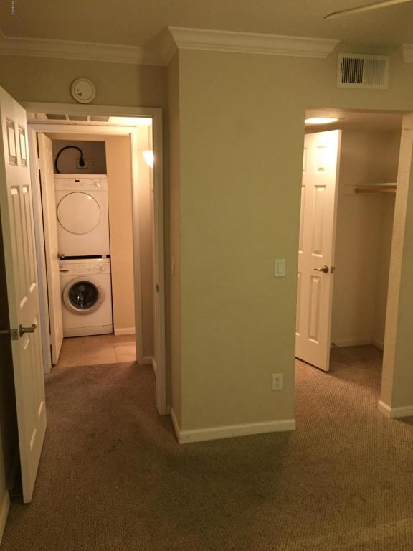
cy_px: 276
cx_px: 206
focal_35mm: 29
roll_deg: -0.2
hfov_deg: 48.2
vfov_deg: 61.7
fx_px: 461
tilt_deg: -10.3
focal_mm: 4.15
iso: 250
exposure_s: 1/24
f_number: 2.2
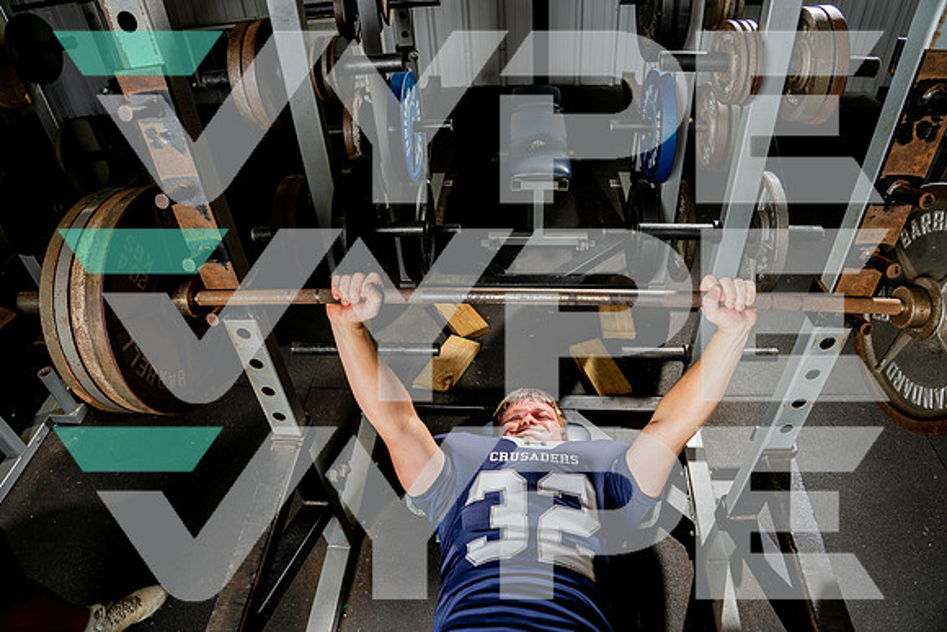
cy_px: 307
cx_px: 469
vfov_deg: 58.2
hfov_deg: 79.7
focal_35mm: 22
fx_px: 568
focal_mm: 20
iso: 250
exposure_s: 1/250
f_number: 5.6
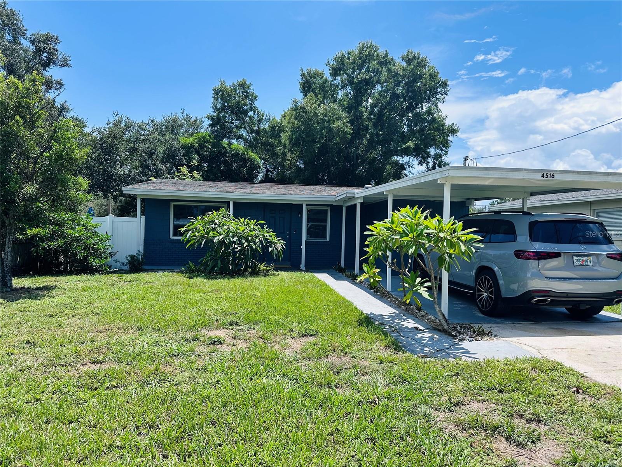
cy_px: 234
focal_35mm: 24
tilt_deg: +0.5
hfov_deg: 71.6
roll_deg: -1.0
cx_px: 311
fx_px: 431
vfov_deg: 56.8
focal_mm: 6.86
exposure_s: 1/3472
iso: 80
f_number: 1.78
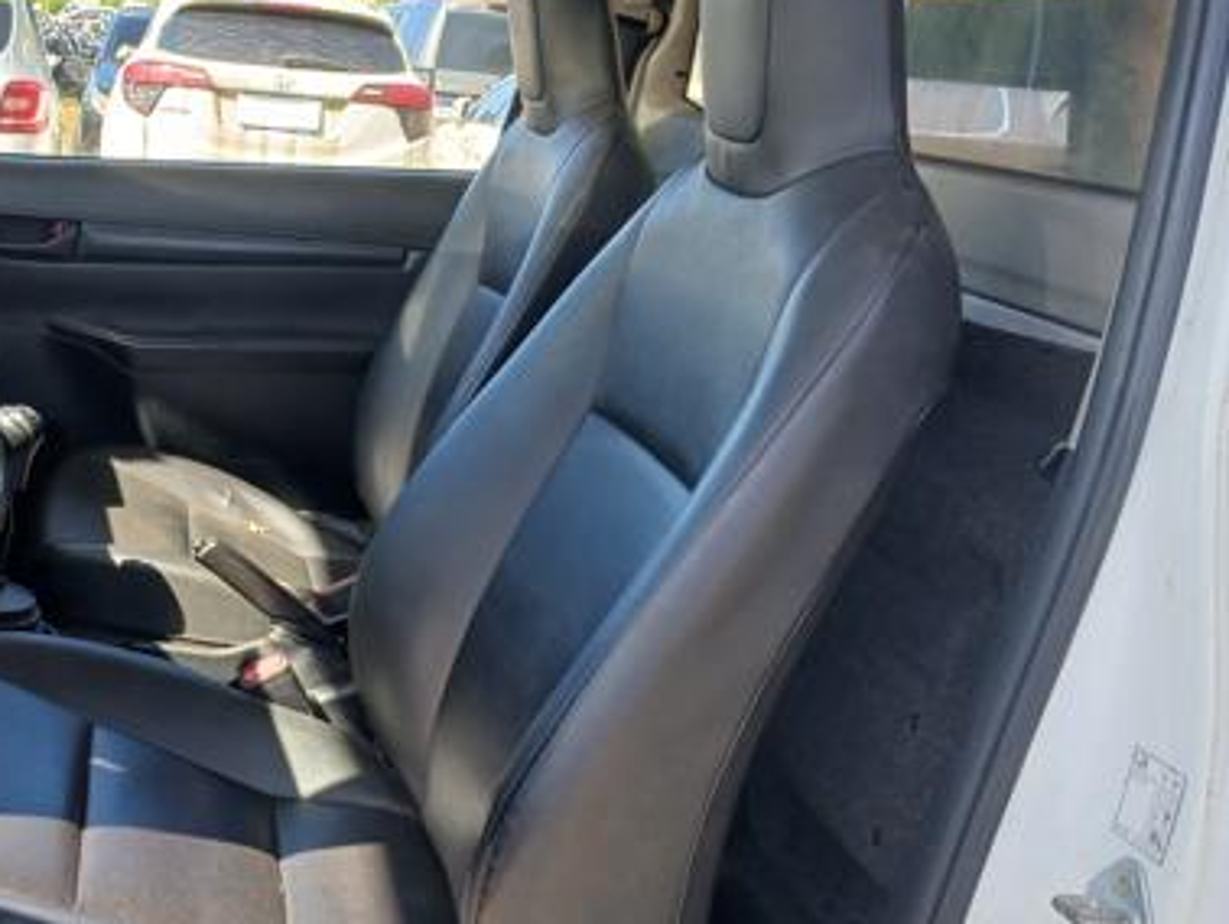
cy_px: 482
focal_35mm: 44
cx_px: 244
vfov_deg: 32.9
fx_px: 1563
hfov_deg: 41.1
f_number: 1.8
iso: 25
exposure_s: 1/60
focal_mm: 3.98
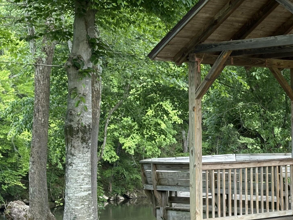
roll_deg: +1.5
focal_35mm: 108
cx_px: 270
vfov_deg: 13.7
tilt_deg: +2.0
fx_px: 914
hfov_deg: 17.9
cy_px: 104
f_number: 1.6
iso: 50
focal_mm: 5.96
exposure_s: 1/242
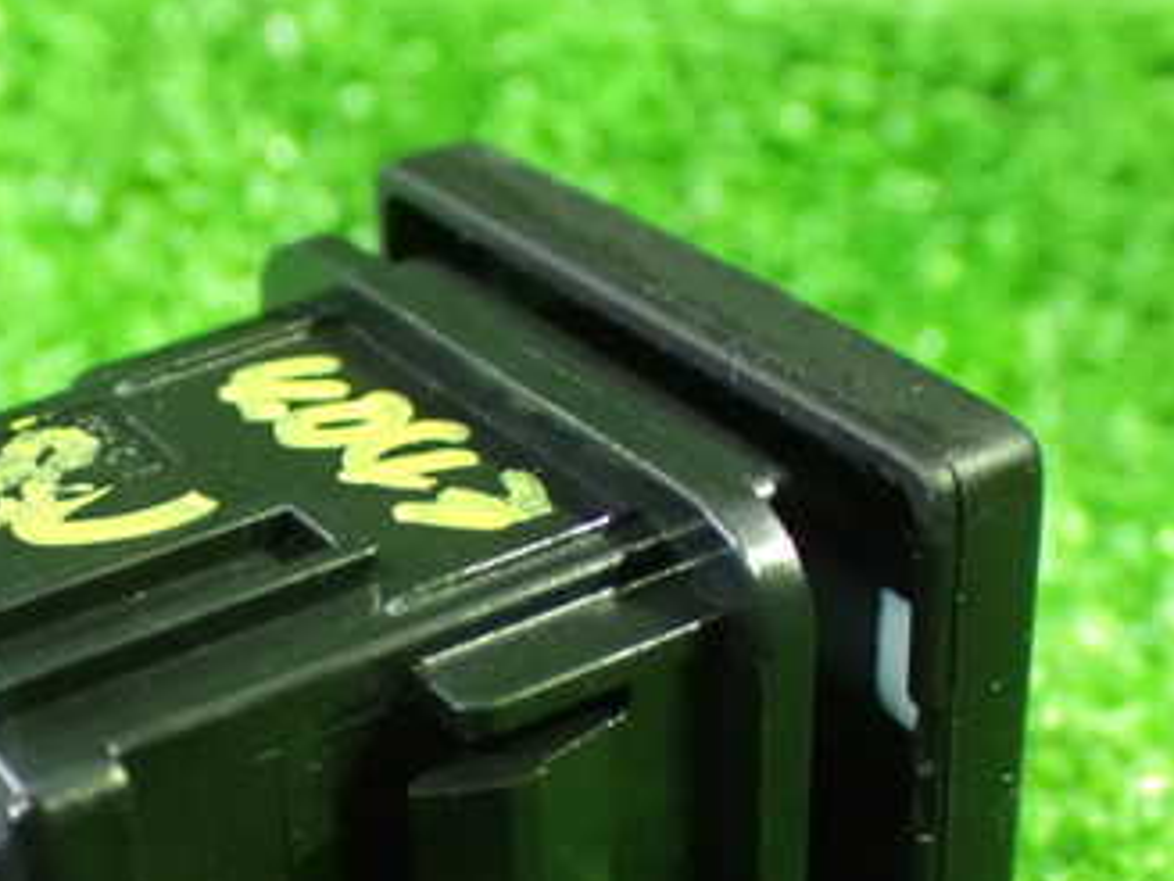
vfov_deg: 19.5
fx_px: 2544
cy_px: 620
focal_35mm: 75
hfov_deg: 25.3
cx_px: 136
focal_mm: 7.31
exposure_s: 1/25
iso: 1600
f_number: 2.8
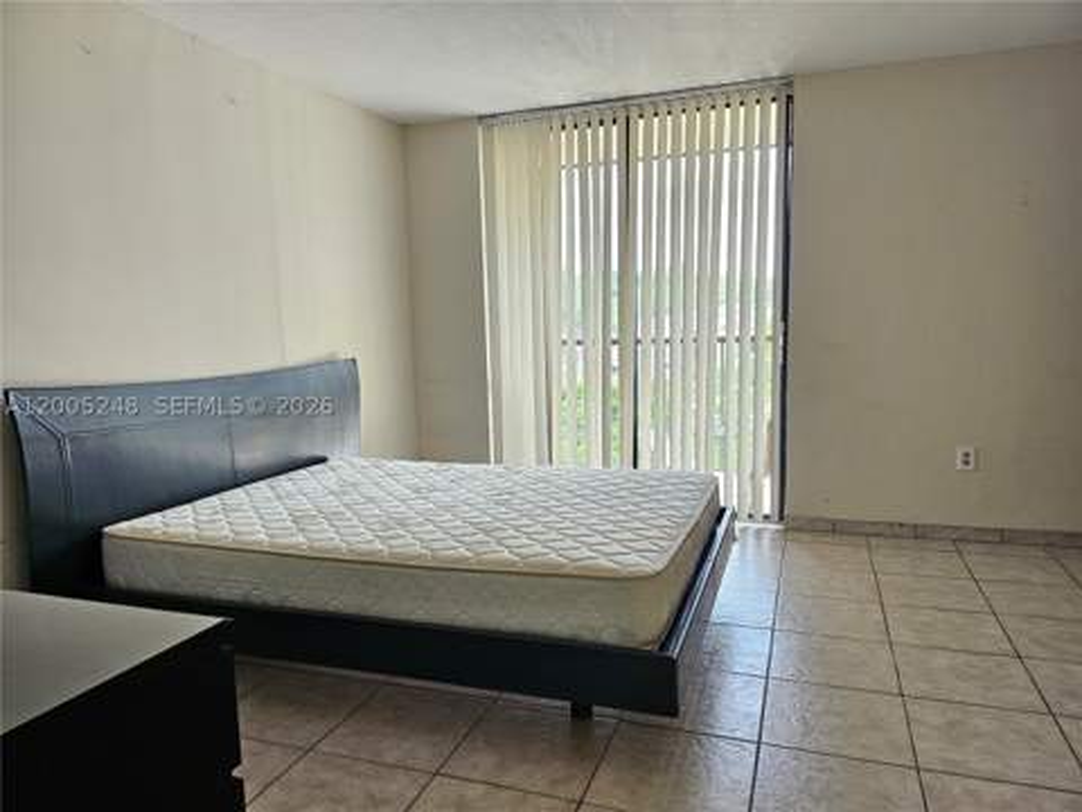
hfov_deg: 71.6
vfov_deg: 56.8
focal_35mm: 24
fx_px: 750
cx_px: 541
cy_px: 406
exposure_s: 1/120
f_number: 1.8
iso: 250
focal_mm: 5
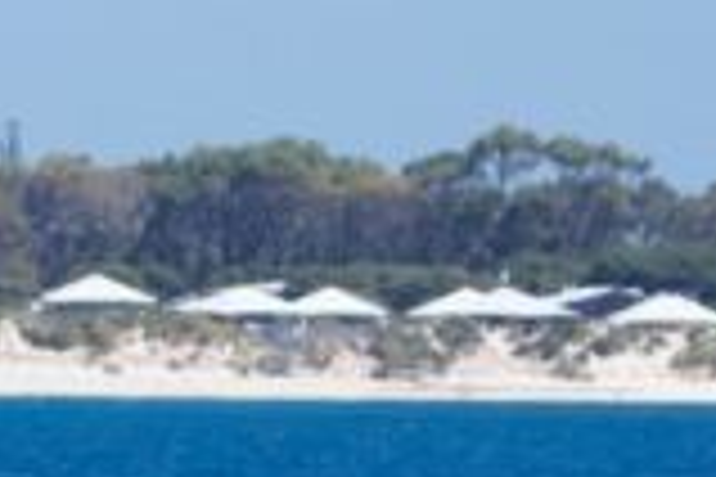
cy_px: 979
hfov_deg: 1.8
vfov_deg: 1.2
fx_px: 23268
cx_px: -581
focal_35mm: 1170
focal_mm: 232
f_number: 8
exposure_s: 1/3200
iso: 1250
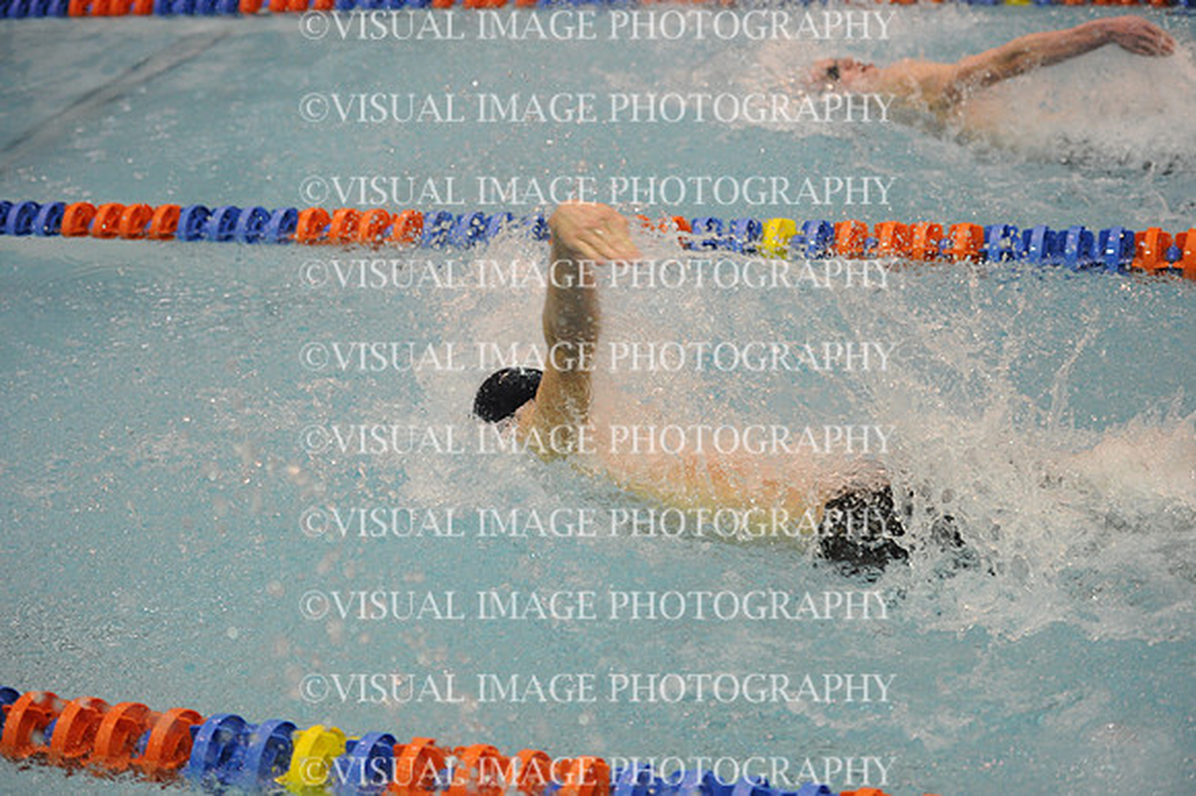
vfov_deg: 19.4
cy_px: 398
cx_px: 598
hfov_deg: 28.9
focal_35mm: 70
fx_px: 2324
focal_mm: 70
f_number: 2.8
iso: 6400
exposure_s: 1/640
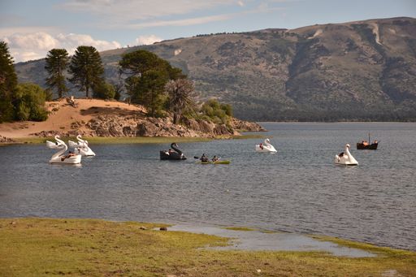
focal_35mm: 99
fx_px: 1144
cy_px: 138
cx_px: 208
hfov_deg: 20.6
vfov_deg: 13.8
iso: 100
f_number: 7.1
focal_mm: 66
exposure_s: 1/500
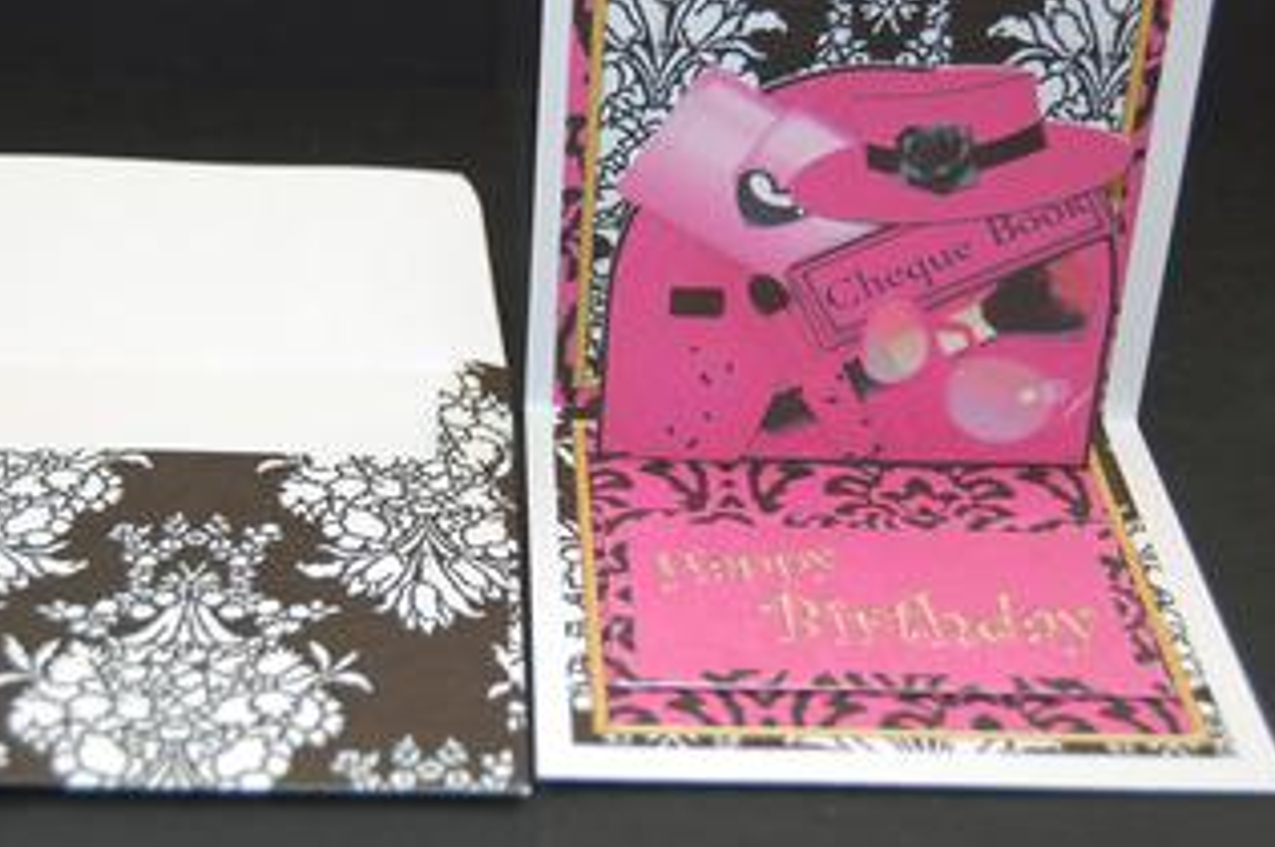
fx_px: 2643
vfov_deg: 18.2
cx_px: 482
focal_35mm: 75
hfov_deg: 27.0
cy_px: 305
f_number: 4.8
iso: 400
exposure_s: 1/60
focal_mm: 35
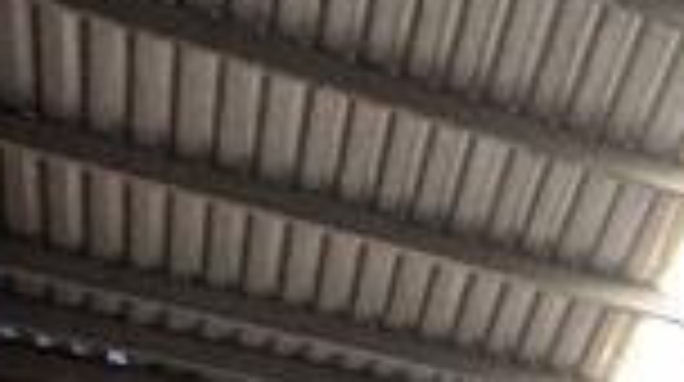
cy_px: 975
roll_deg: +0.1
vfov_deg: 10.0
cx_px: 1688
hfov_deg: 13.9
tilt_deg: +5.8
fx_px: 1865
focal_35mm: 103
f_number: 2.2
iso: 500
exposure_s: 1/60
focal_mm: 2.22
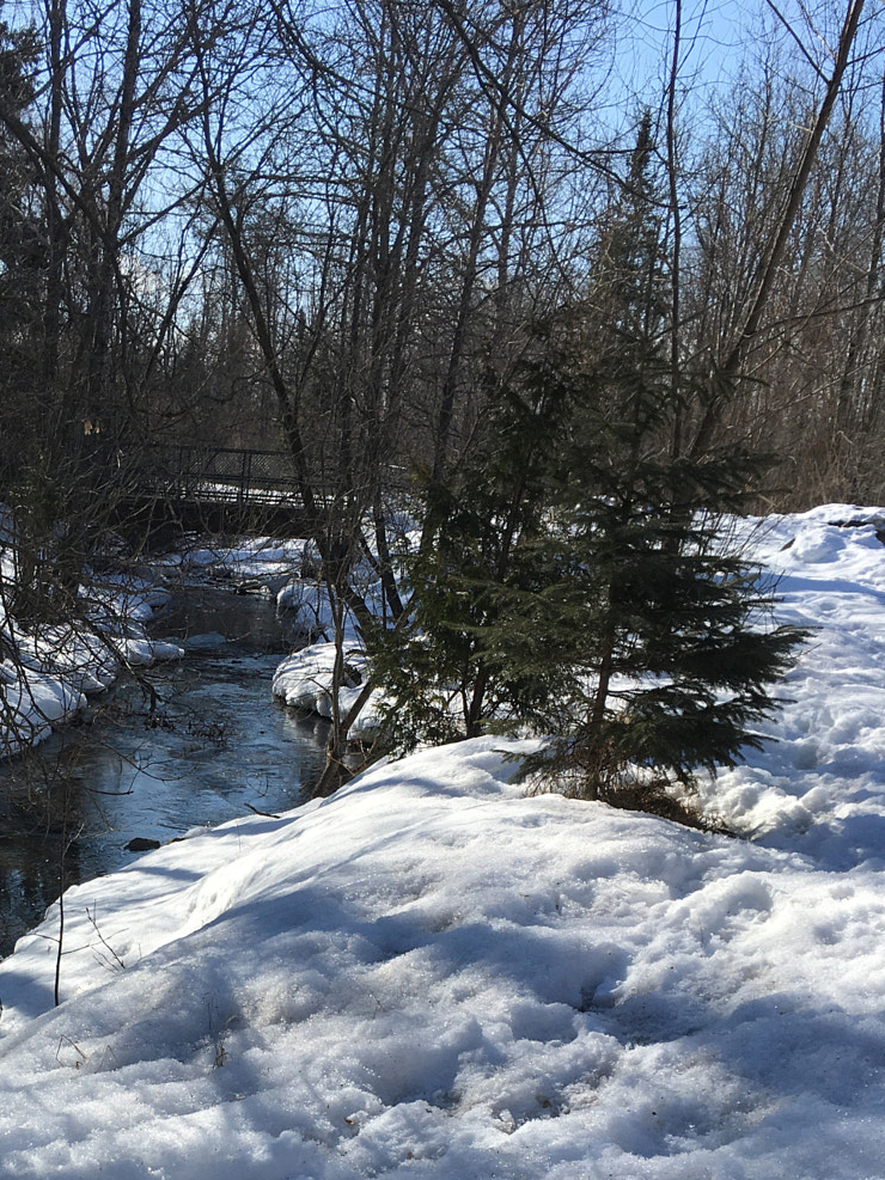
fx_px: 1602
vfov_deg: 38.8
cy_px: 953
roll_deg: -2.9
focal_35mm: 47
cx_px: 171
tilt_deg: -17.6
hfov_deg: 30.1
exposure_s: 1/1538
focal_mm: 4.15
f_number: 2.2
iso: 25
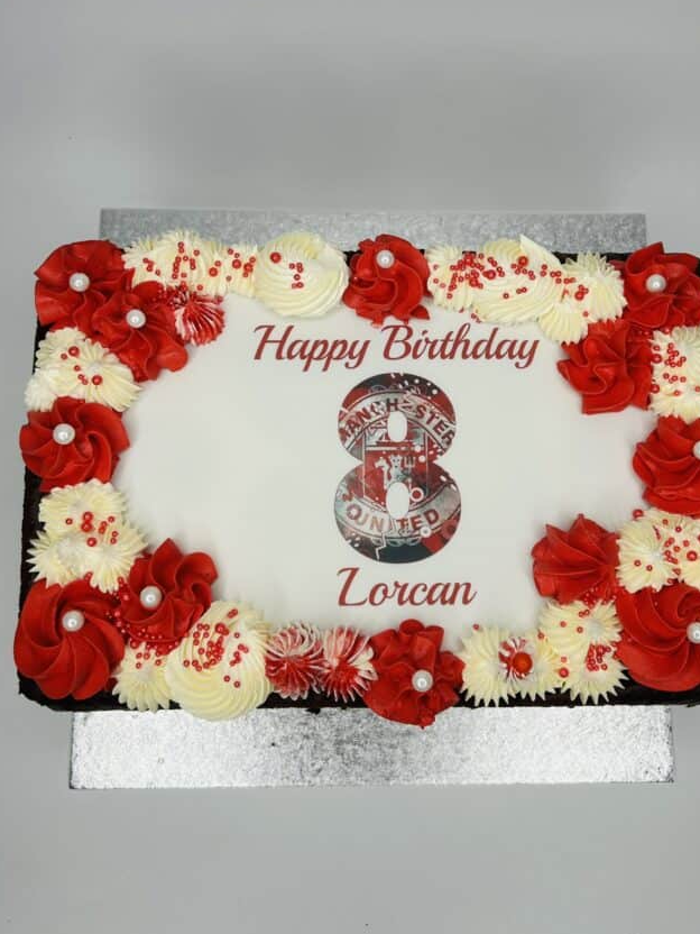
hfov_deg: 44.1
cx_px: 390
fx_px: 863
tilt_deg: -80.2
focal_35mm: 32
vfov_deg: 56.6
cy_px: 403
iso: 50
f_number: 1.5
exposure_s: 1/1449
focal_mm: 5.7
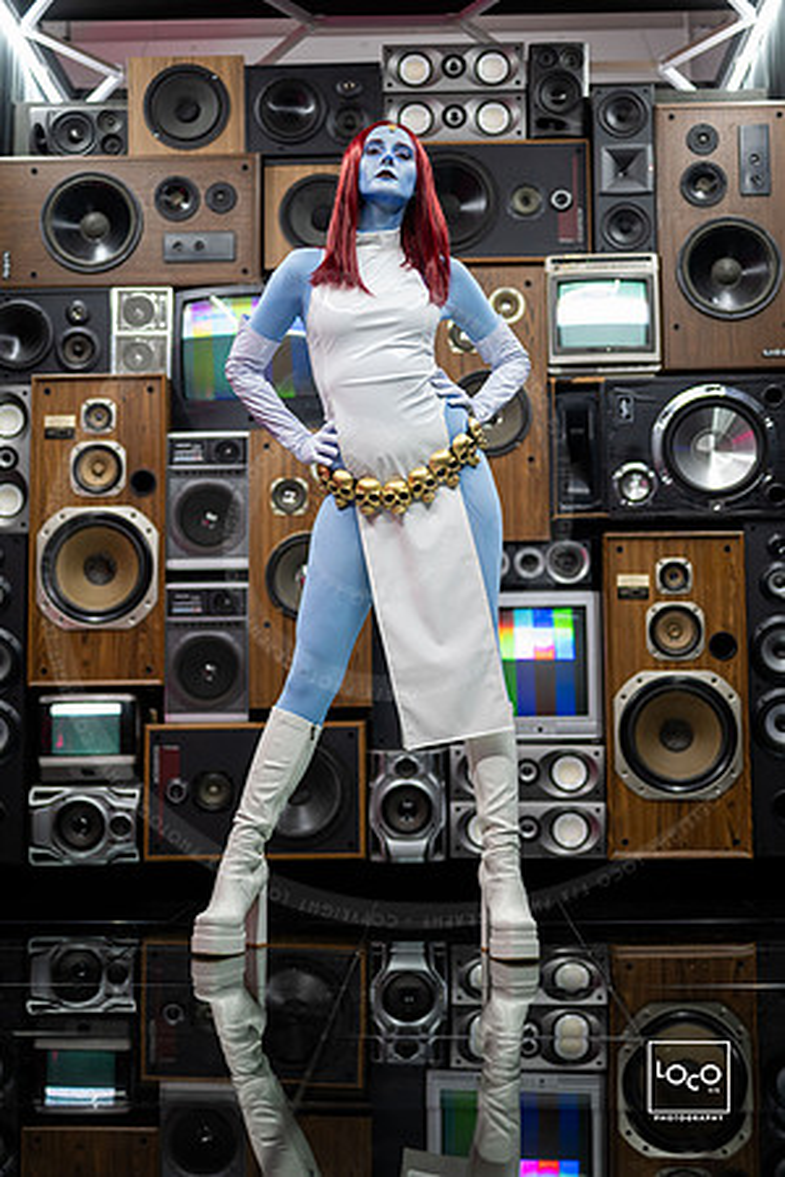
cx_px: 392
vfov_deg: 39.6
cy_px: 588
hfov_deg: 27.0
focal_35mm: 50
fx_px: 1635
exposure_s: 1/250
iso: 1000
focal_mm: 50
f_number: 1.2
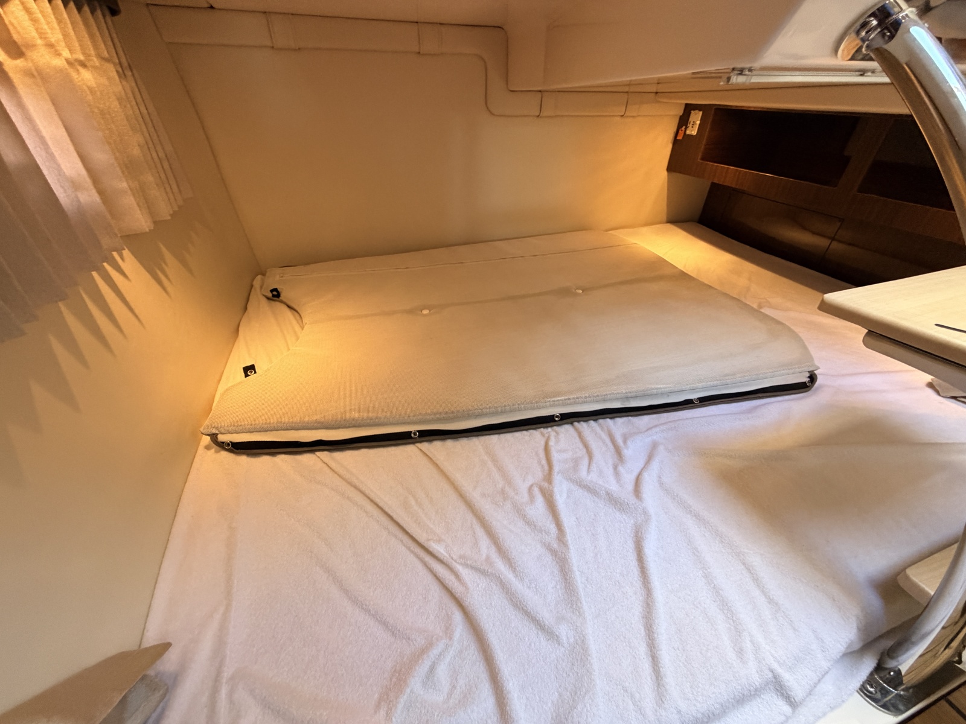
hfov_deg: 102.1
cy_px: 362
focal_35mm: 14
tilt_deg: -34.3
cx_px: 483
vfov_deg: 85.7
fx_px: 391
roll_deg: -3.0
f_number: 2.2
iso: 320
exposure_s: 1/102
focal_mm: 2.22
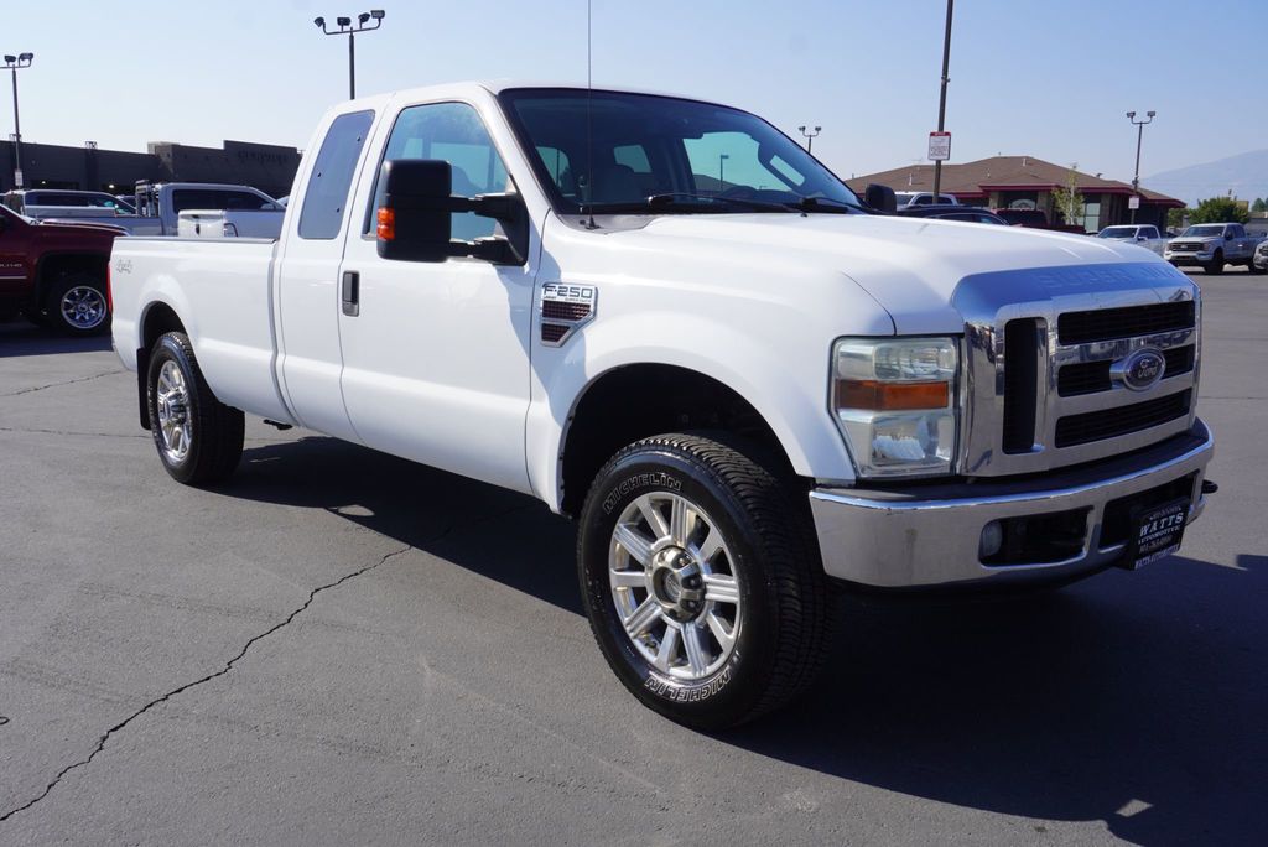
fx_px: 1110
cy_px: 424
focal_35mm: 32
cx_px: 634
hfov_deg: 59.5
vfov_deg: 41.8
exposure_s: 1/160
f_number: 10
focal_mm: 21
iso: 100
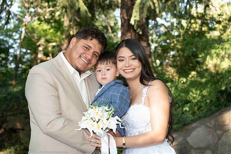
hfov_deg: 24.7
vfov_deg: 16.6
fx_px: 528
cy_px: 77
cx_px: 116
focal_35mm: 82
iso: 800
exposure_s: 1/250
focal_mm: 80
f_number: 6.3
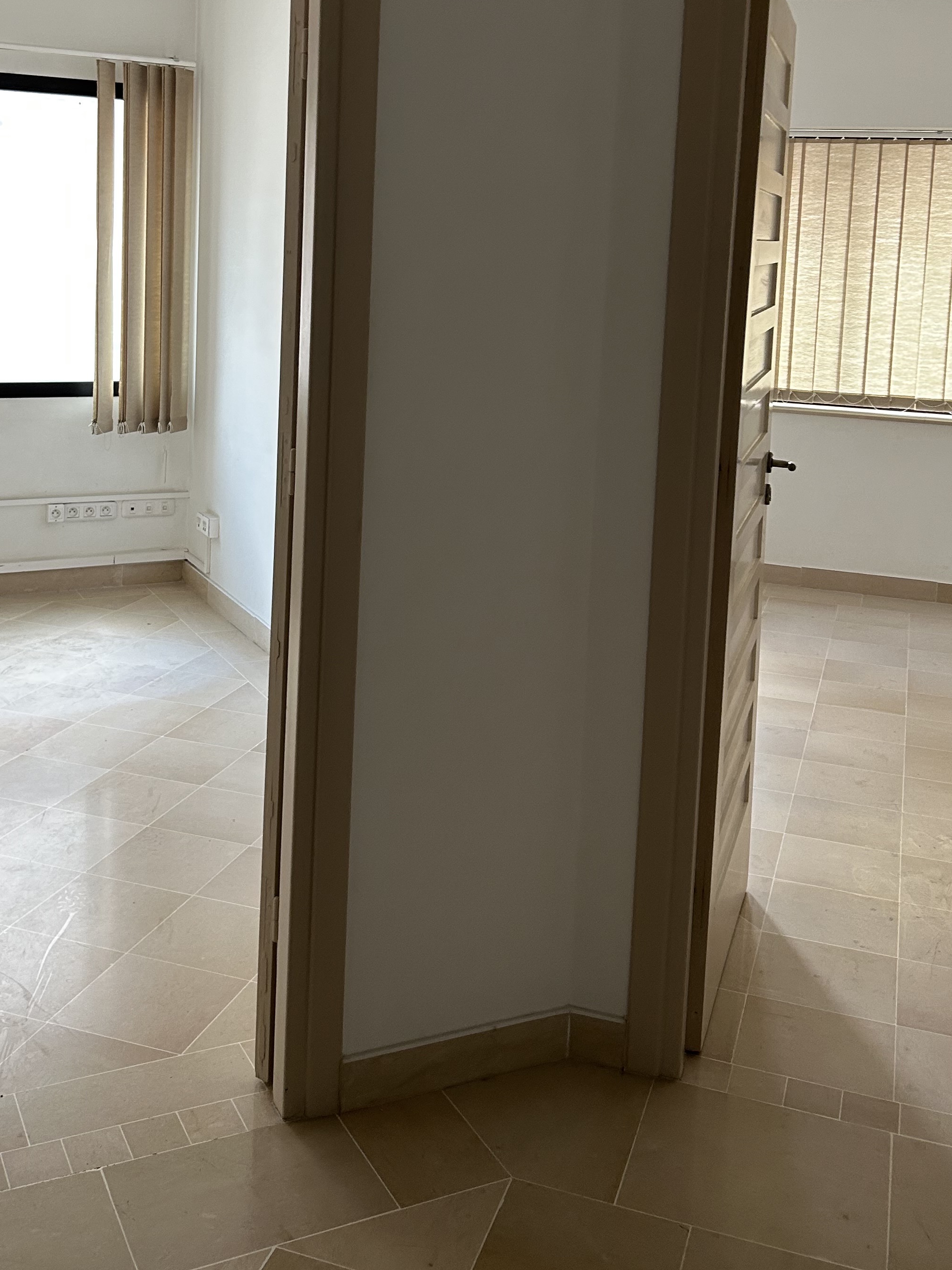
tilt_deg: -6.6
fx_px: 1430
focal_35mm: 39
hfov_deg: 36.7
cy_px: 395
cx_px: 400
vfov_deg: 46.9
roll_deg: -1.6
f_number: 1.5
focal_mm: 5.7
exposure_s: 1/121
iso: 125
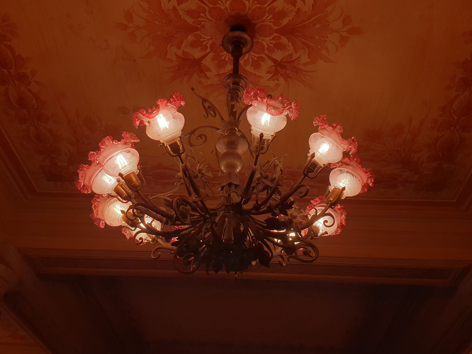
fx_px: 355
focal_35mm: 26
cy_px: 177
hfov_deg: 67.3
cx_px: 236
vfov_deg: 53.1
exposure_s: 1/461
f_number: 2.4
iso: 50
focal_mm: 4.3
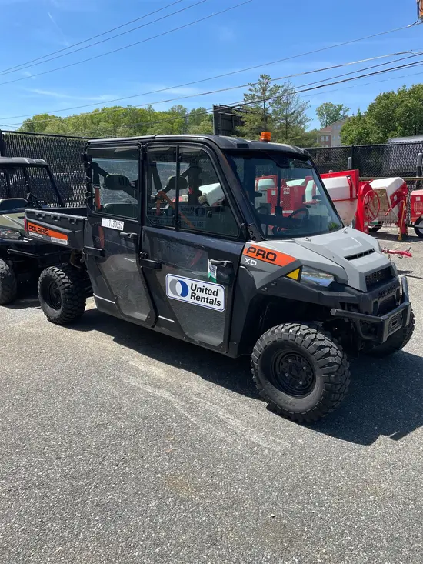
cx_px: 212
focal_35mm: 26
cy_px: 282
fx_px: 423
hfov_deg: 53.1
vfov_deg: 67.3
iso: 32
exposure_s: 1/2353
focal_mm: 4.2
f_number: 1.6
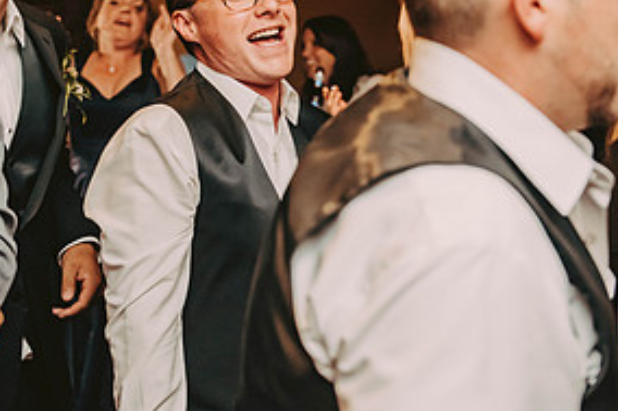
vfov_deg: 13.9
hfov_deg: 20.7
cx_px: 172
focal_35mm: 98
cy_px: 173
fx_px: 1681
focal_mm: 48
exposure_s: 1/200
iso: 2000
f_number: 3.2
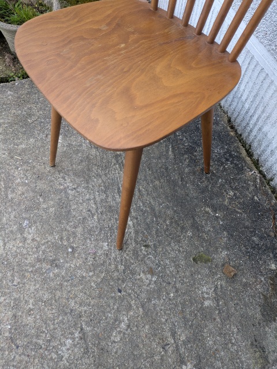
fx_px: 267
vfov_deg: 69.4
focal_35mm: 25
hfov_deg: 54.9
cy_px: 184
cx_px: 138
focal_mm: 5.43
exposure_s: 1/423
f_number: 1.89
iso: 157
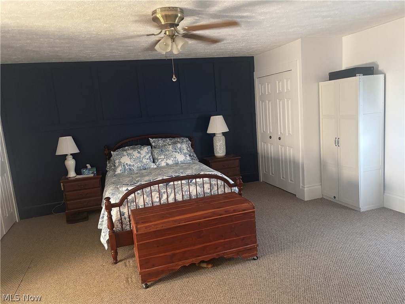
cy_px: 152
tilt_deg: -9.1
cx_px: 202
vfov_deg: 53.1
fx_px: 304
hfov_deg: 67.3
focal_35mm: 26
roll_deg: +4.6
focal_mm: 5.96
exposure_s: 1/40
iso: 640
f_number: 1.6
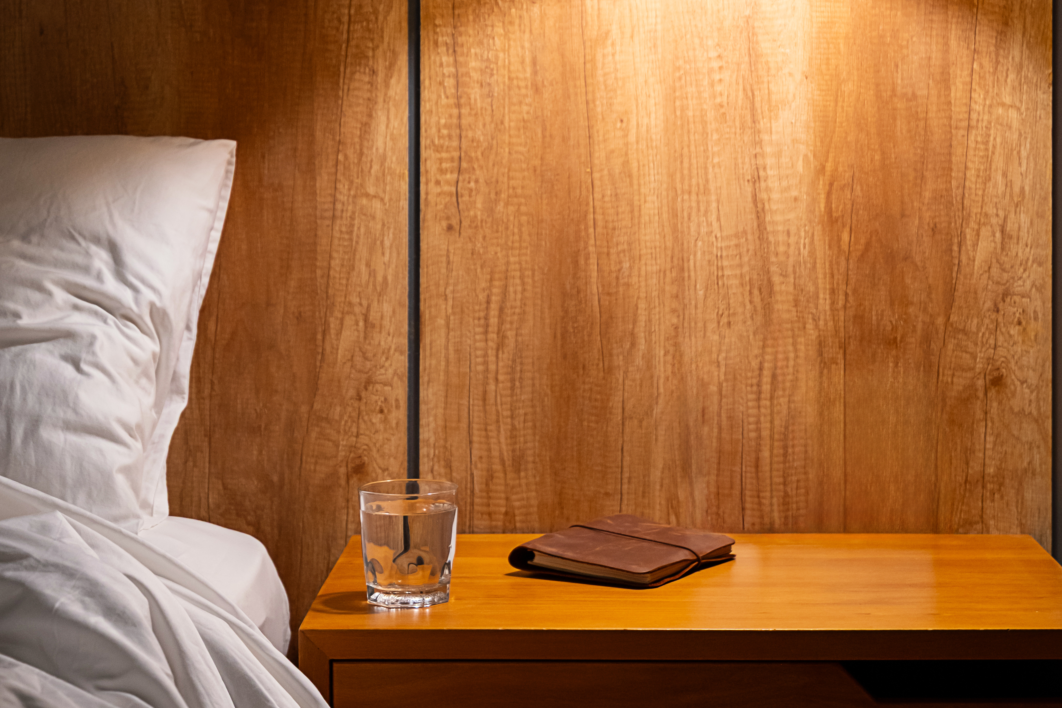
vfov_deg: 16.9
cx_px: 530
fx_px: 2360
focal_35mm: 80
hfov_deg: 25.4
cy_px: 107
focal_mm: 35.6
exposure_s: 1/15
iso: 500
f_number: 4
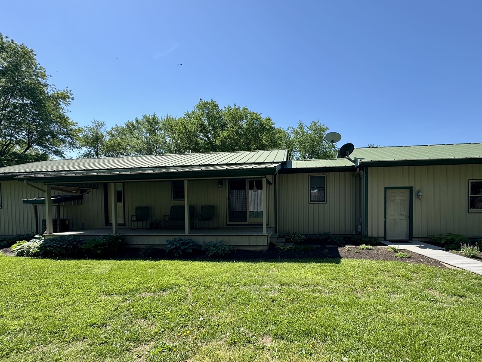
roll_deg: +0.7
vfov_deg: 71.0
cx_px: 260
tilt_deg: -1.6
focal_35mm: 18
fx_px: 251
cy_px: 215
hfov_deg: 87.6
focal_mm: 2.22
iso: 50
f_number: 2.2
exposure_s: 1/840
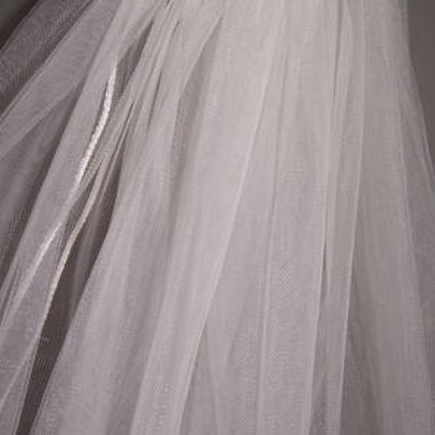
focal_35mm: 58
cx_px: 218
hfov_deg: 29.6
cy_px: 231
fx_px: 825
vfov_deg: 29.5
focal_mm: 30
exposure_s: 1/60
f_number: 5.6
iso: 400
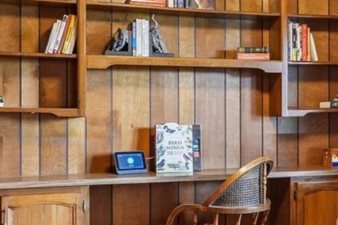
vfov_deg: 21.9
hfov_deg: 31.9
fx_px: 580
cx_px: 255
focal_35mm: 62
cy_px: 114
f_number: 8
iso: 500
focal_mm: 11
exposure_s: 1/4
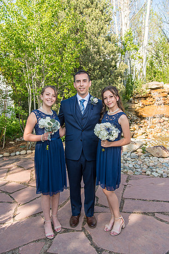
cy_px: 127
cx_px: 84
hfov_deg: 41.1
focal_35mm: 32
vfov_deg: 58.7
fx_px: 225
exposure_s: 1/160
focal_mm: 32
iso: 100
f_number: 5
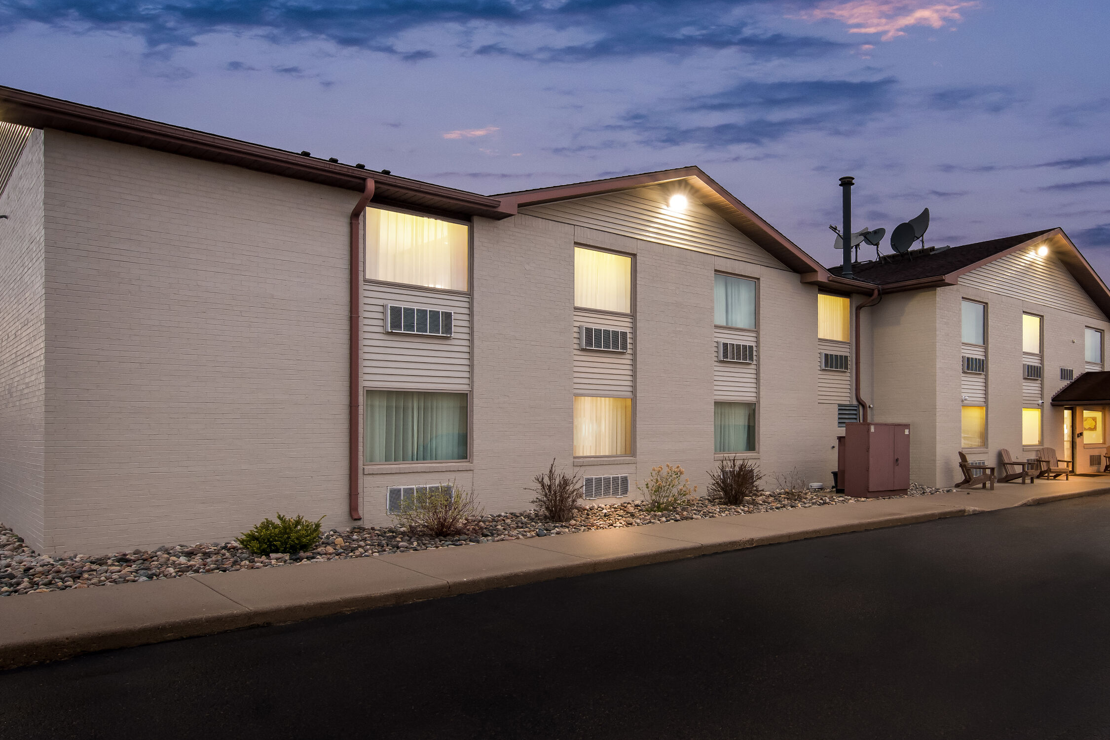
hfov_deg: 82.4
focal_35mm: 20
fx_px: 617
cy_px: 336
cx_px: 693
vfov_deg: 61.8
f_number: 9
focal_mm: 15
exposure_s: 1
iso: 250
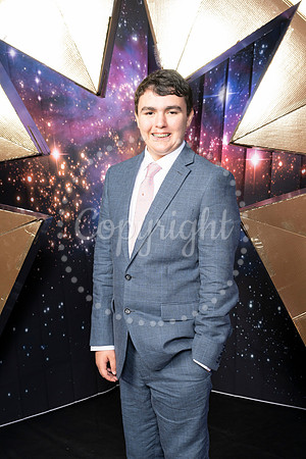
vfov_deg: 41.9
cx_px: 153
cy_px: 230
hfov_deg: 28.6
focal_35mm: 47
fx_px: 599
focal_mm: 47
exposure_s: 1/160
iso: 320
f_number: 9
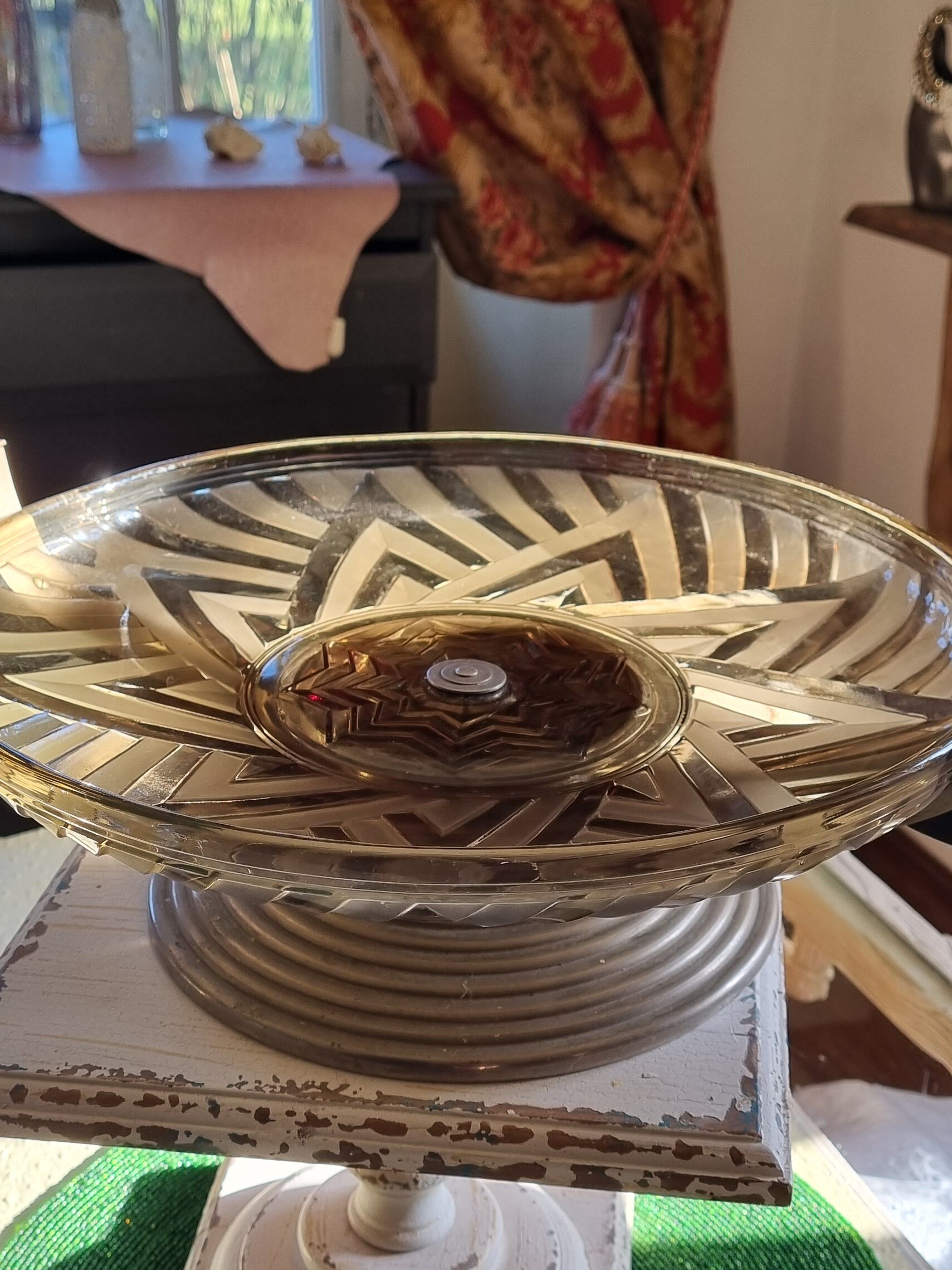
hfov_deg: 31.5
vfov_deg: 41.0
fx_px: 1687
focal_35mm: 46
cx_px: 544
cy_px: 791
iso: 50
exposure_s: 1/112
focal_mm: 5.4
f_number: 1.8
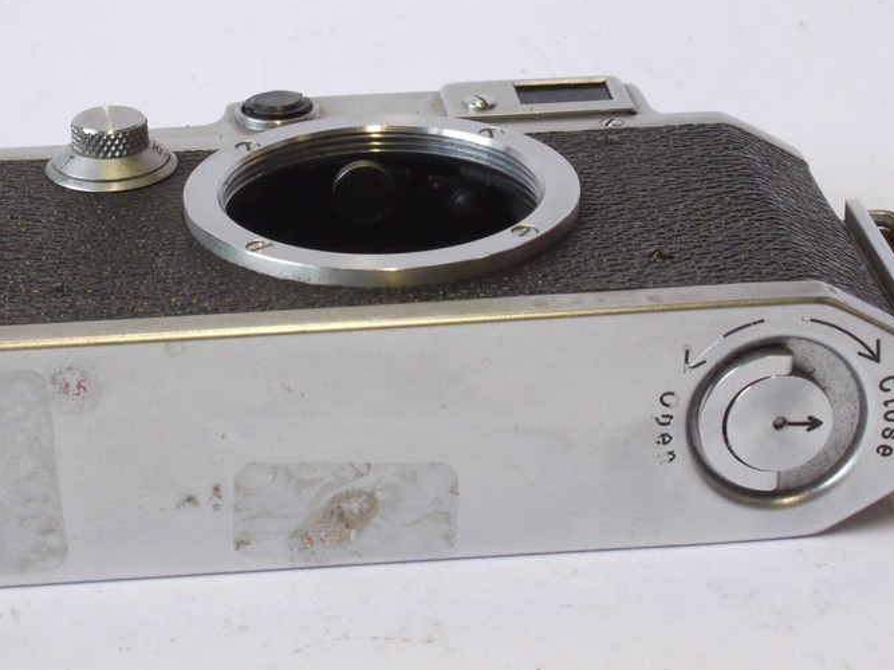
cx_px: 353
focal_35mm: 108
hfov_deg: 18.2
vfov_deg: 13.7
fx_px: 2789
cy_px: 168
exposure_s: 1/60
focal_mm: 30
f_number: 11
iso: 800
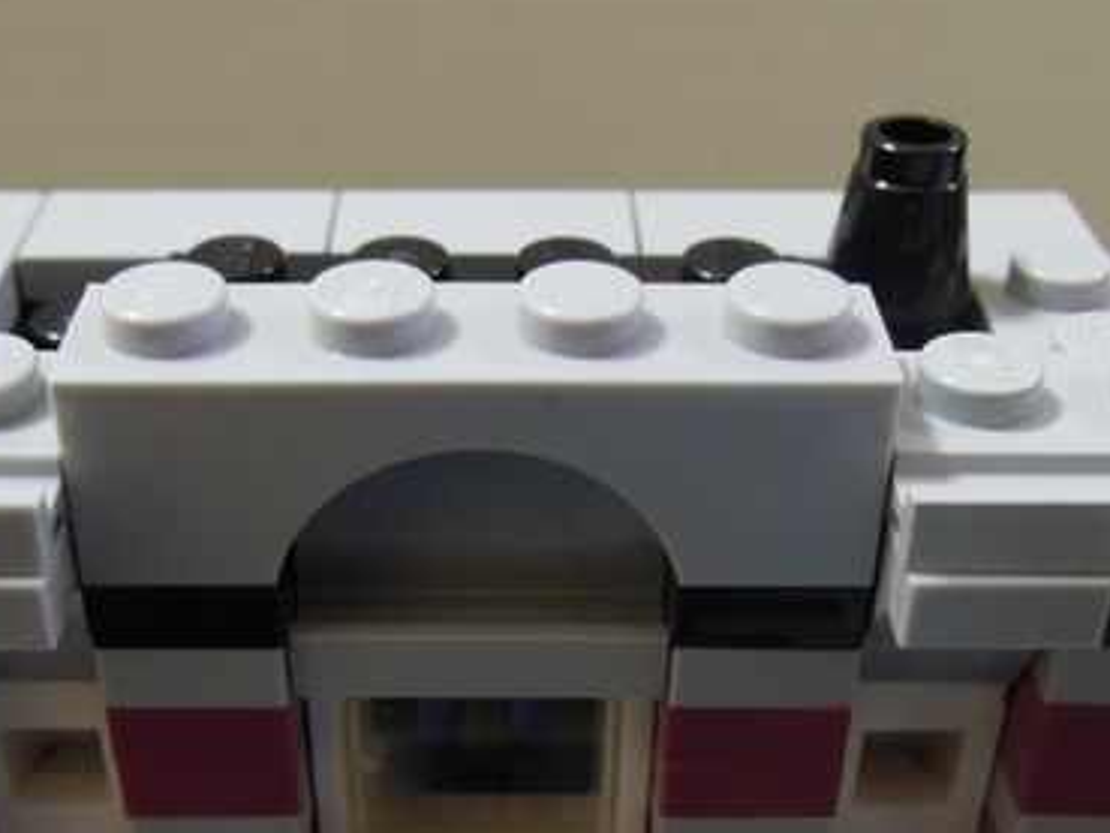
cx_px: 490
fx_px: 1668
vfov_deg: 28.0
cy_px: 496
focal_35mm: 52
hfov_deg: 36.8
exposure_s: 1/6
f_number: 2.5
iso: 160
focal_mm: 4.3
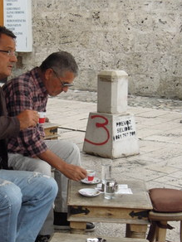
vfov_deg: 19.3
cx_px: 50
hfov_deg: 14.5
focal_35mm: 102
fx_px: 715
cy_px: 118
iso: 250
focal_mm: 11.1
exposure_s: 1/100
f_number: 4.2
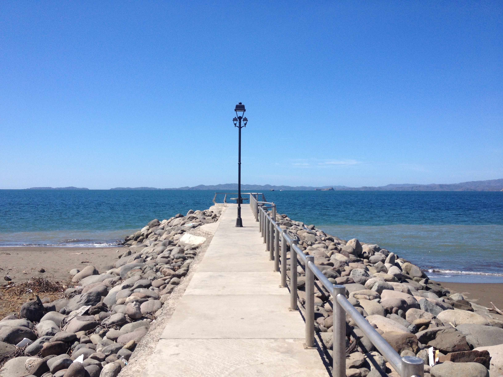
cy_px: 188
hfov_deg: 52.6
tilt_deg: -2.5
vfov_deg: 40.7
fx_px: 509
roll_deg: +0.3
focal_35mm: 35
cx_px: 252
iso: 50
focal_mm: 4.28
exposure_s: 1/2304
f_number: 2.4
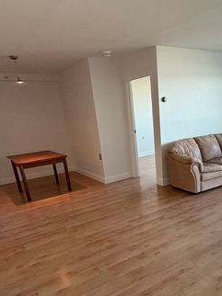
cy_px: 204
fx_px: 248
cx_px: 147
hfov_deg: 47.4
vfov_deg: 59.9
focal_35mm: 29
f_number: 2.2
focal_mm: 2.22
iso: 250
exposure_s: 1/121
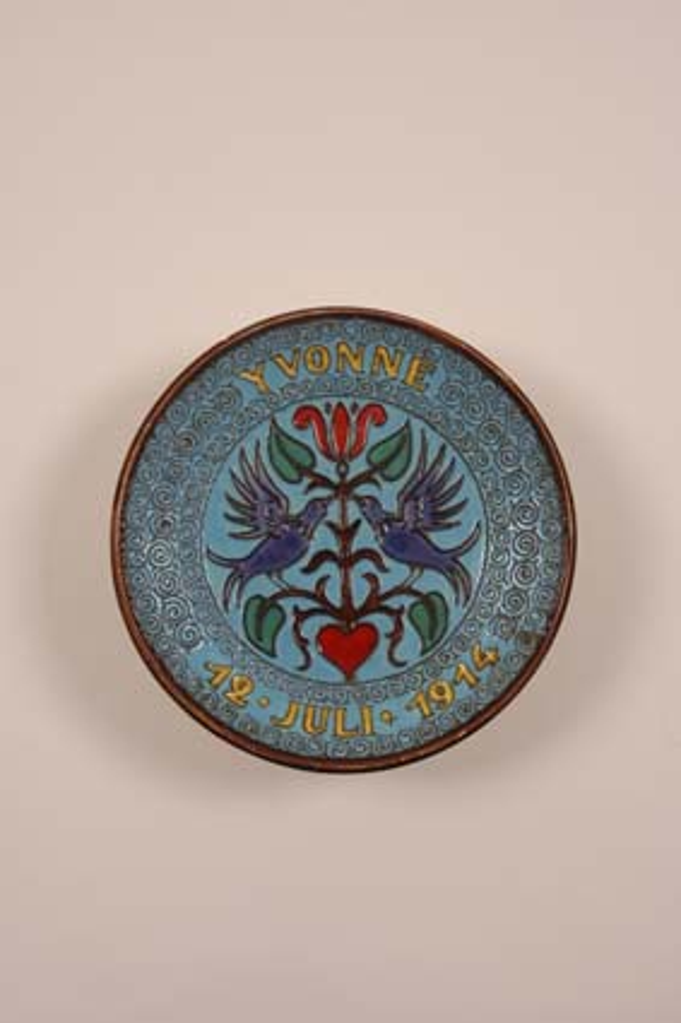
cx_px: 340
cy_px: 512
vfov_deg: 35.1
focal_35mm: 57
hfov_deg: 23.8
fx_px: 1619
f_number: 5.6
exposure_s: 1/8
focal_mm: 38
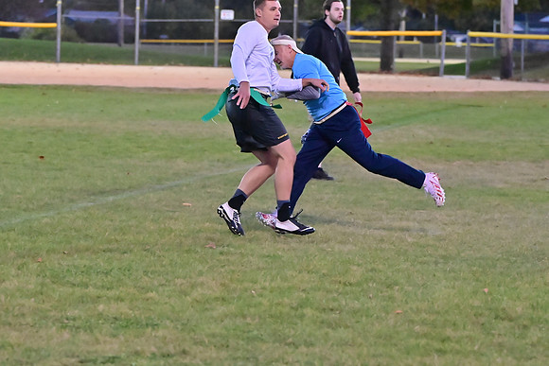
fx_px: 2395
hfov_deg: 13.1
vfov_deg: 8.7
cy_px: 183
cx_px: 274
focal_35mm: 157
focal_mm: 105
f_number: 4
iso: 6400
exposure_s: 1/500
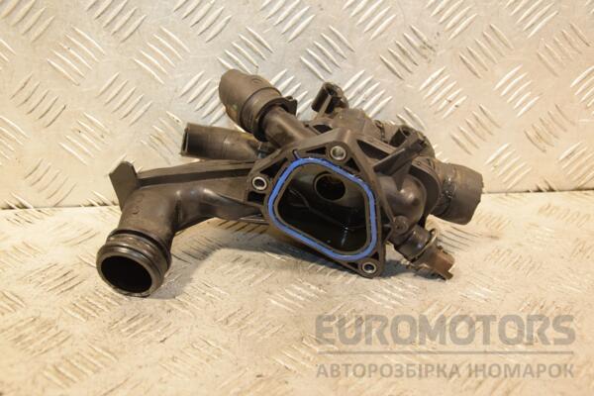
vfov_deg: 29.9
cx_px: 297
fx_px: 742
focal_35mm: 45
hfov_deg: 43.6
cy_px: 198
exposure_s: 1/125
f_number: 5
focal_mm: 30
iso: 800
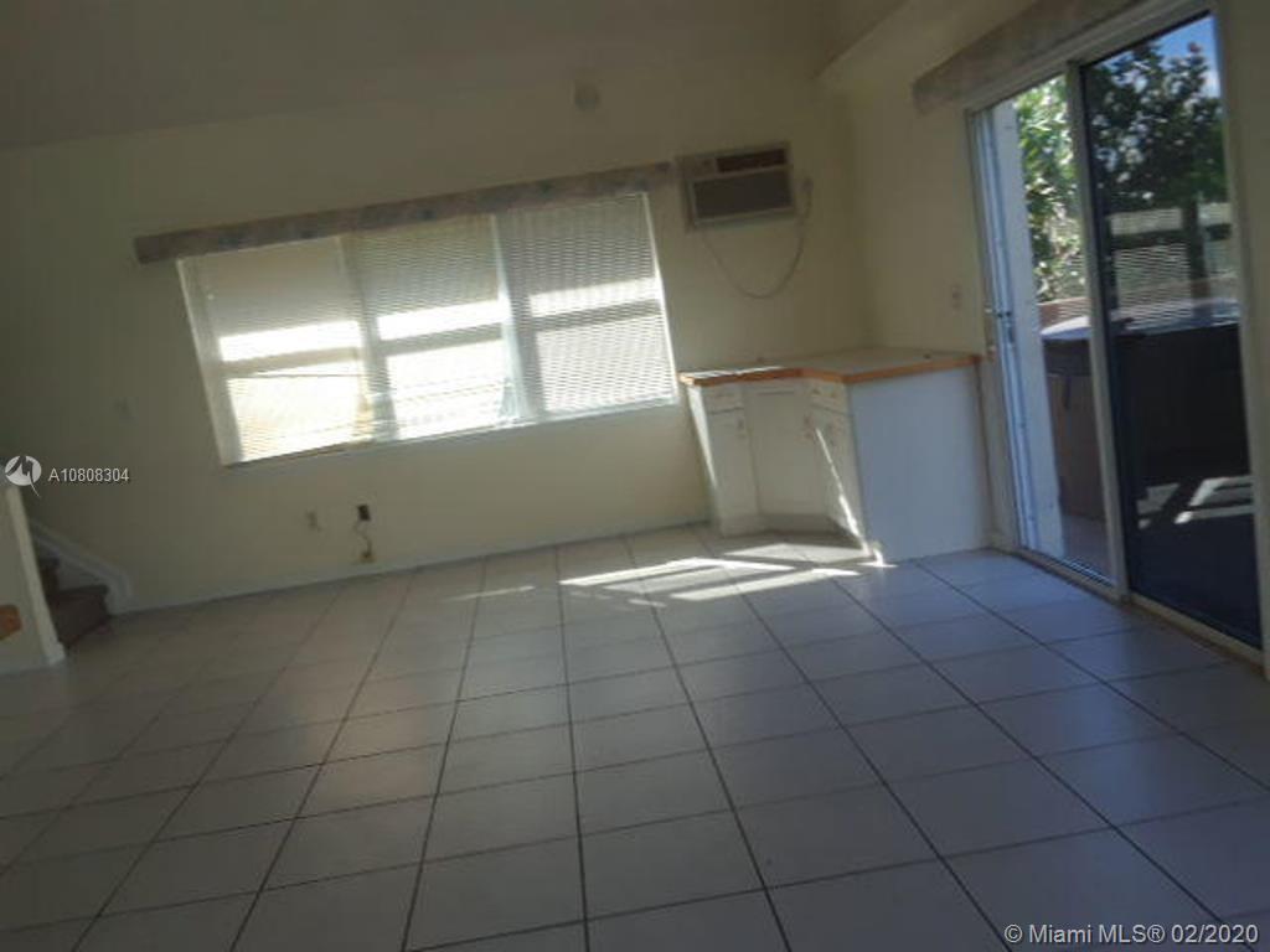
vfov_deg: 46.8
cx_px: 635
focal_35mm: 30
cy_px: 476
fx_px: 1101
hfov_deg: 60.0
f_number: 1.9
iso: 40
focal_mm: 2.47
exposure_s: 1/137
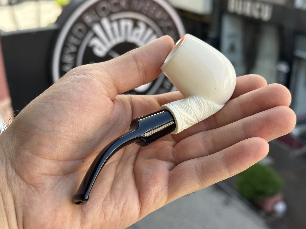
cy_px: 114
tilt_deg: -23.1
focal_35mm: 48
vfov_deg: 30.3
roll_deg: +1.0
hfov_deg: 39.7
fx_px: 424
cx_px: 153
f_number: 1.78
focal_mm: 6.86
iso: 64
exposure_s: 1/417
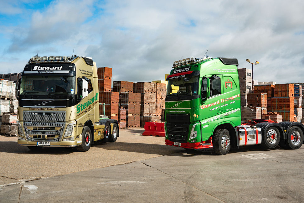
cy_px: 100
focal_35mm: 39
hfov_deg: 49.5
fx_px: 329
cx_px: 156
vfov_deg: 34.2
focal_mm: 37
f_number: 5.6
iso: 160
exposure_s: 1/400
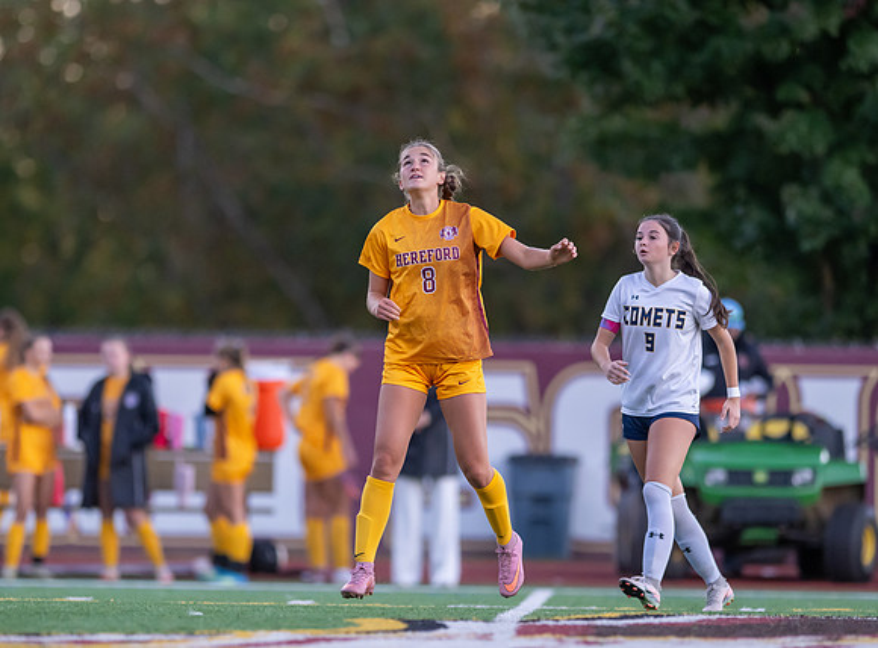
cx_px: 419
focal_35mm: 397
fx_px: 10010
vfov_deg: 3.7
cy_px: 400
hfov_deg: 5.0
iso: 2200
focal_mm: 300
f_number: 2.8
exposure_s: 1/1600
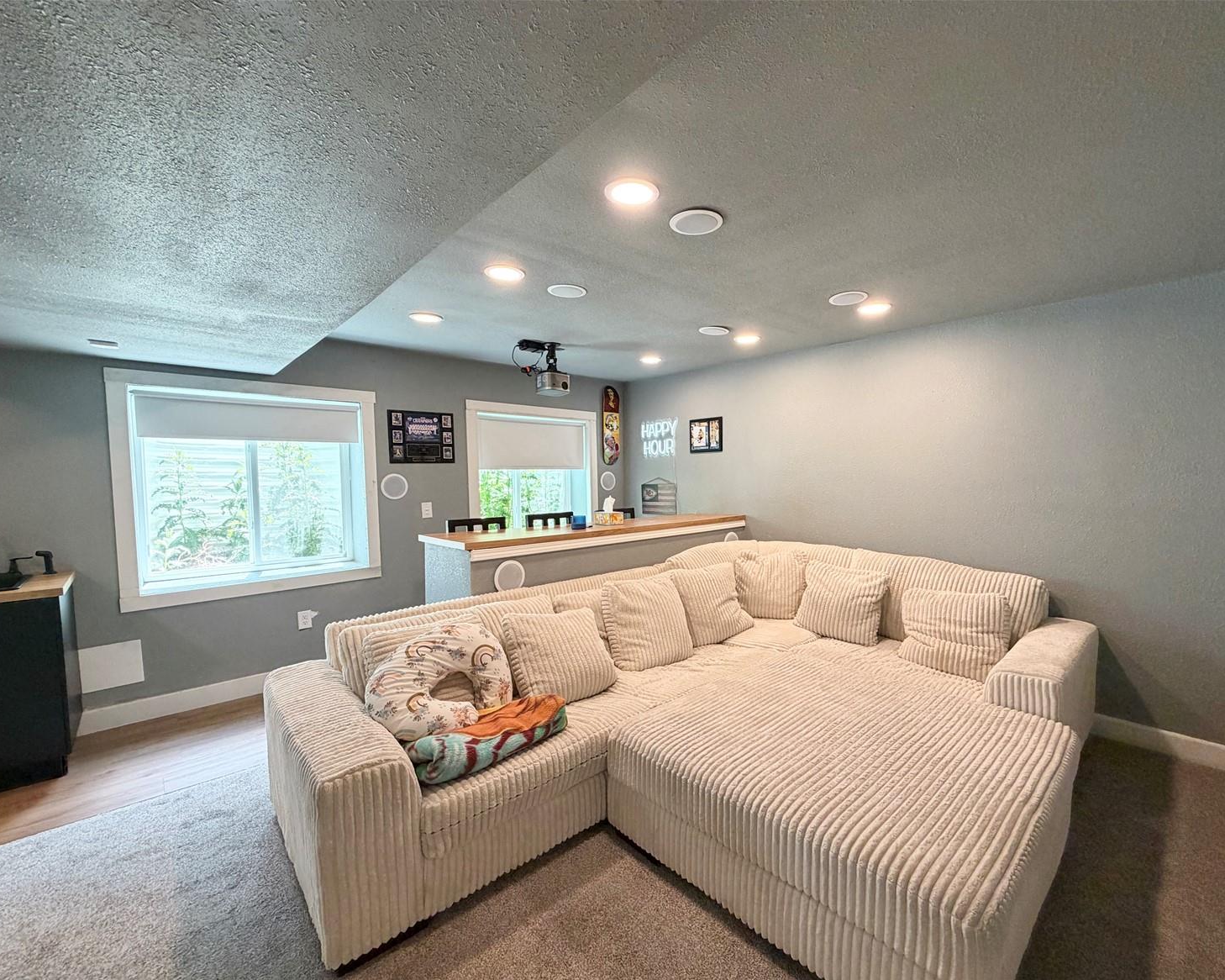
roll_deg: +0.3
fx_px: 544
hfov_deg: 96.6
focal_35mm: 15
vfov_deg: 84.0
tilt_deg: -3.6
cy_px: 503
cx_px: 661
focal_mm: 2.22
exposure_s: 1/60
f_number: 2.2
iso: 250
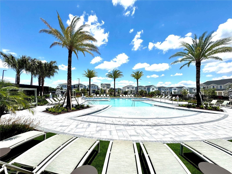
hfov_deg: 102.1
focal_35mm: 14
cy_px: 87
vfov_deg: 85.7
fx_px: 94
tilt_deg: +2.0
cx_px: 116
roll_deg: -0.9
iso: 40
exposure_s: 1/3717
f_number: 2.2
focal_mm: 2.22
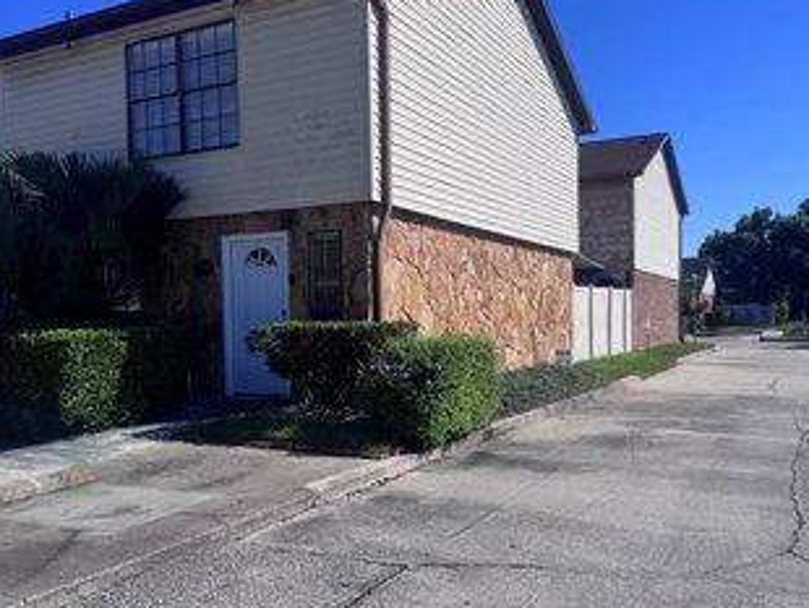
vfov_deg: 42.9
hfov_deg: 55.2
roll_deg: +0.8
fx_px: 772
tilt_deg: -1.7
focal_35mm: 33
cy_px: 339
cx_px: 367
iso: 80
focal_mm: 6.76
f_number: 1.78
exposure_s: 1/7092
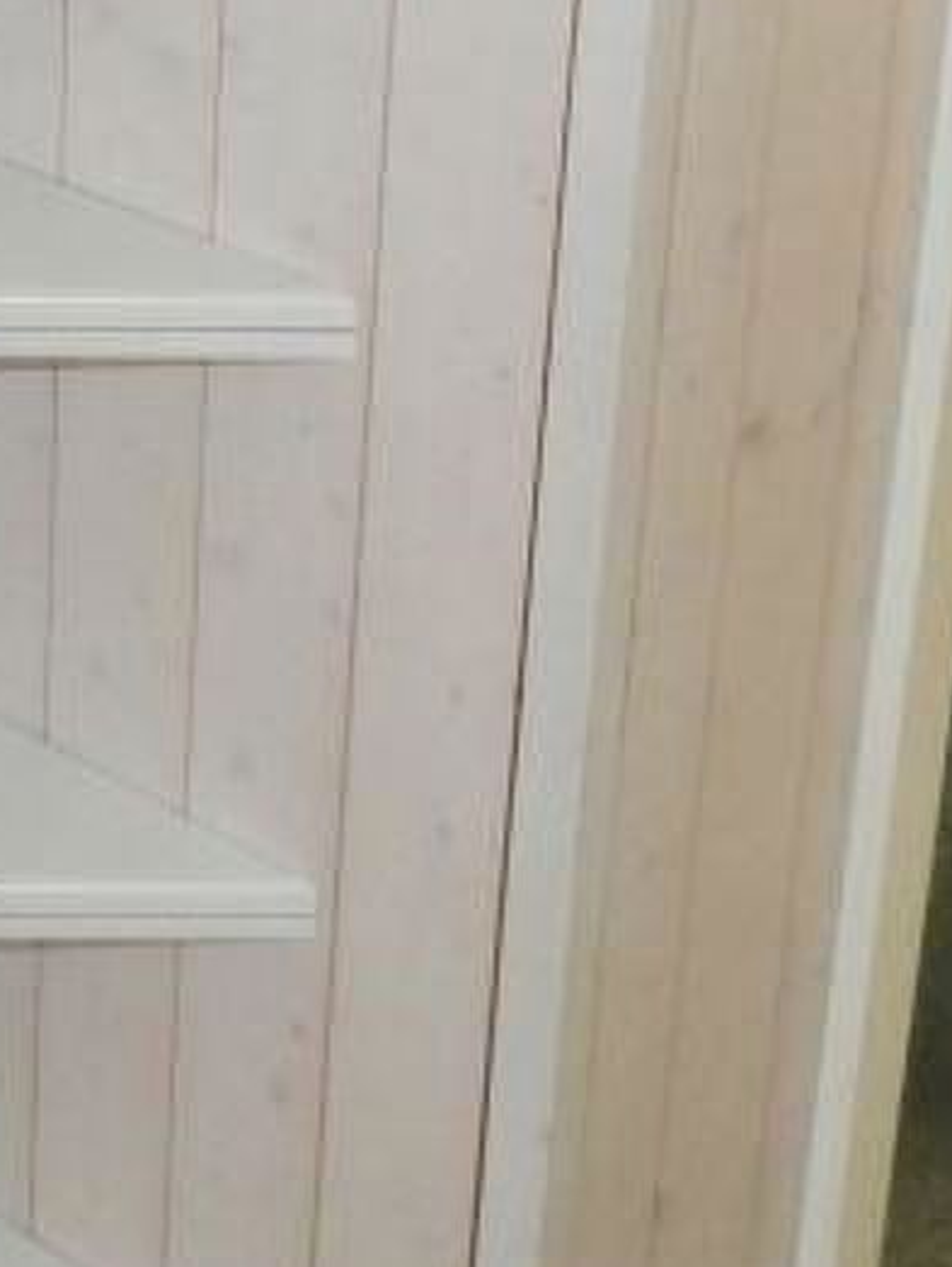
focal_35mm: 90
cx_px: 44
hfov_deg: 16.2
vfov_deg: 21.2
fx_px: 3296
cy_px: 94
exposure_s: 1/30
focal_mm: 4
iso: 200
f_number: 3.4
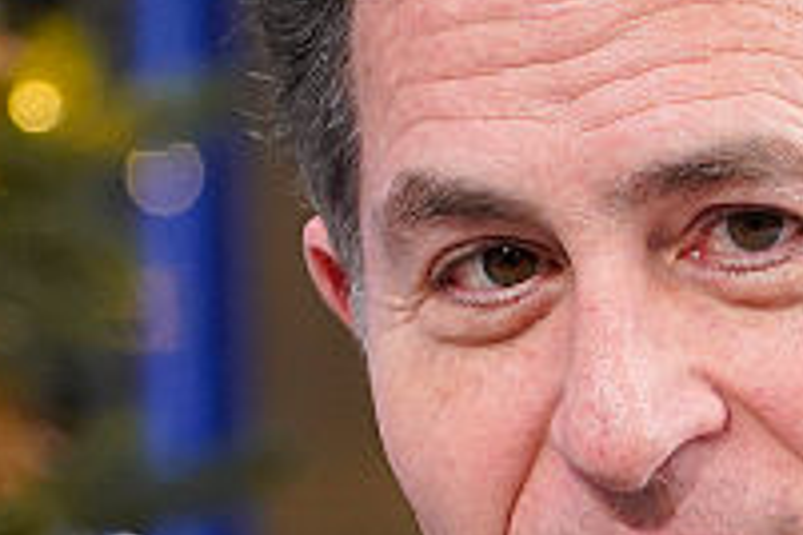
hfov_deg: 2.0
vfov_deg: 1.3
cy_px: 761
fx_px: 23018
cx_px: 487
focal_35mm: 1032
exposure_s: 1/160
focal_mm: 203
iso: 2000
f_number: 5.6
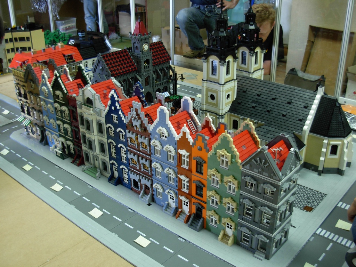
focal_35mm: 38
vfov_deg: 37.7
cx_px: 178
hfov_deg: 49.0
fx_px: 391
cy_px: 134
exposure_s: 1/4.7
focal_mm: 6.3
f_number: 2.9
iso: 79
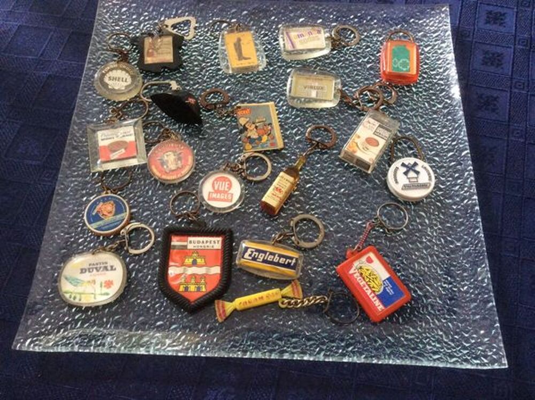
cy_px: 200
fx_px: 494
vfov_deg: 44.1
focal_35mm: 32
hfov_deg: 56.9
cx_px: 268
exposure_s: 1/25
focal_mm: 3.3
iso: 200
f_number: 2.4
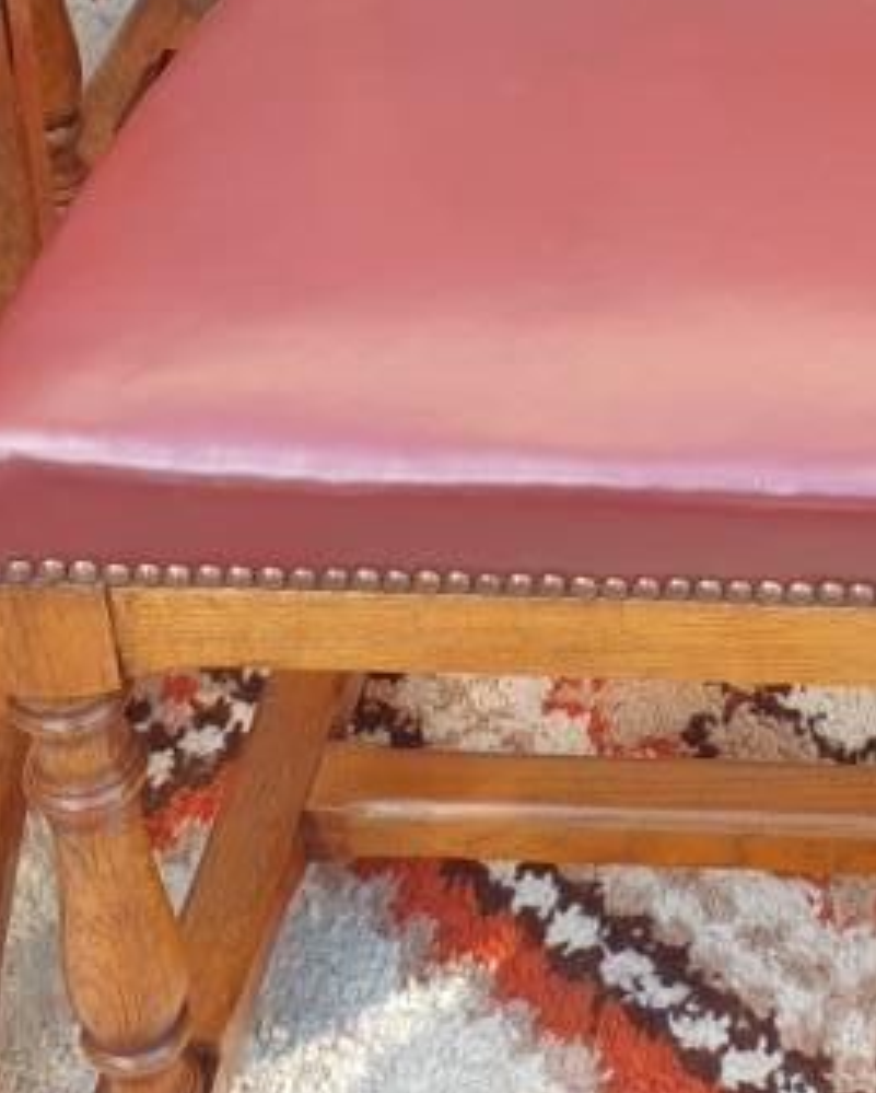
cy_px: -3
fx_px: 2524
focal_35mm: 78
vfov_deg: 23.4
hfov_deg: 19.5
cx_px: 673
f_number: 2.4
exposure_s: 1/50
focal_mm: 4.3
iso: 50
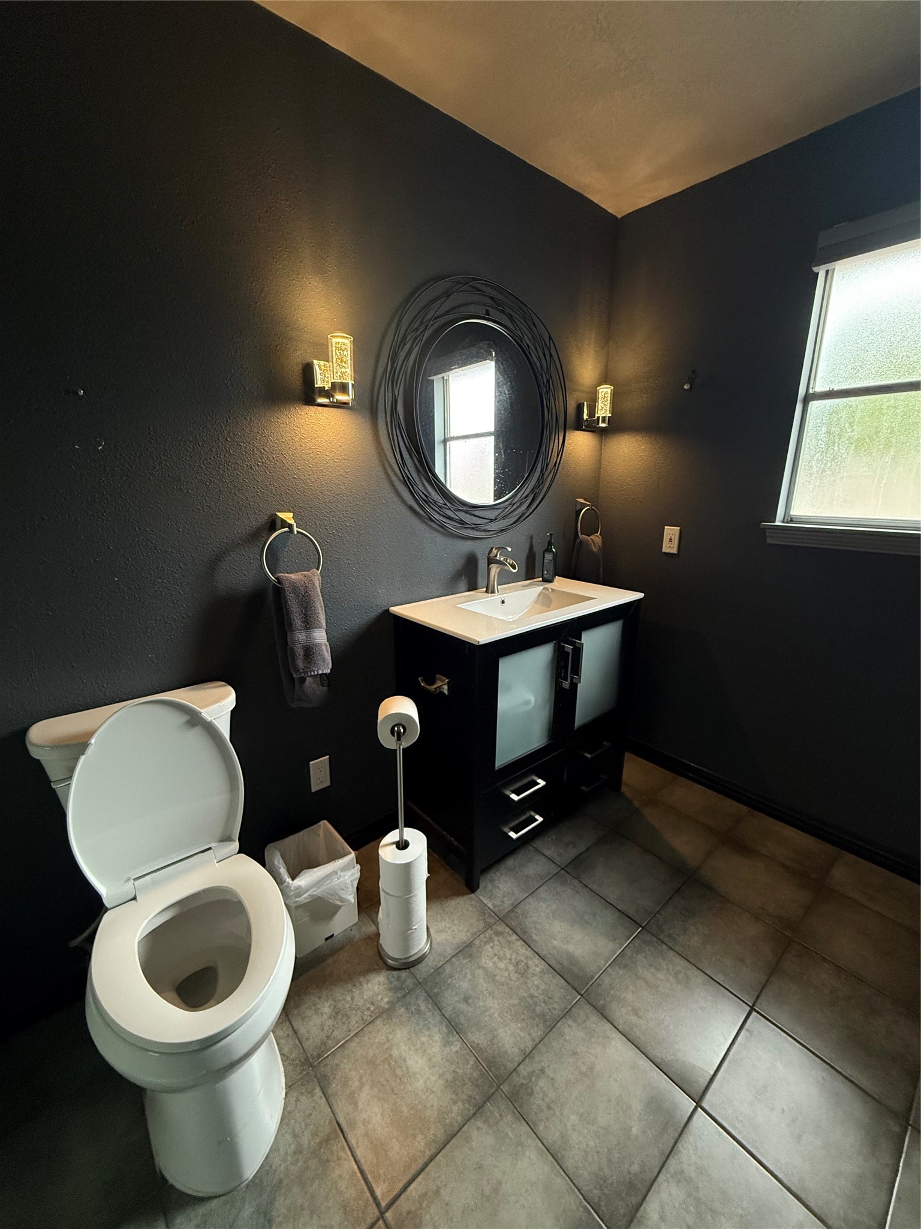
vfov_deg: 102.1
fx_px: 497
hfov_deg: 85.7
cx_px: 460
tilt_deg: -15.3
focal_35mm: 14
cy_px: 614
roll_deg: -0.4
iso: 320
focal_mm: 2.22
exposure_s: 1/120
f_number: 2.2
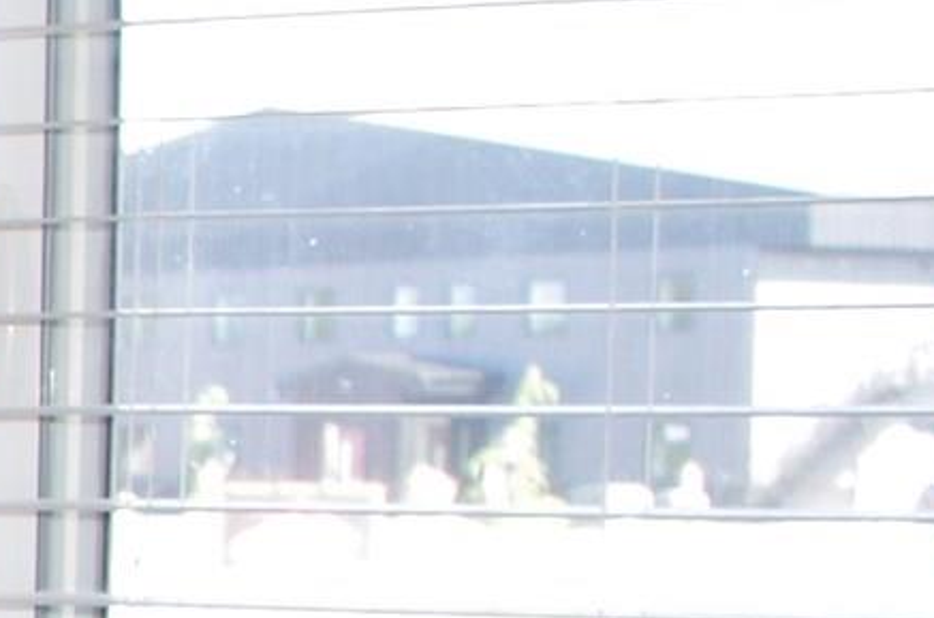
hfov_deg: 9.2
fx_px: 4917
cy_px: 1178
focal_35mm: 190
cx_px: -1601
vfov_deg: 7.0
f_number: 3.5
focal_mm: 18
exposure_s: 1/40
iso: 100
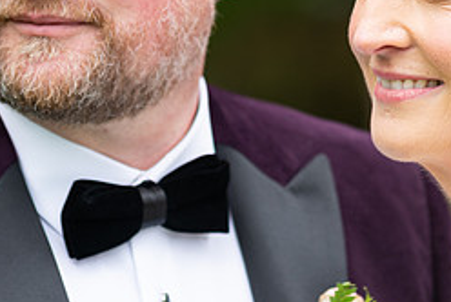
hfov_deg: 4.8
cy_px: 83
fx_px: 5418
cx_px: 244
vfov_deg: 3.2
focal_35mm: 432
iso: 250
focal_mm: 185
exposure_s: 1/200
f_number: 3.5
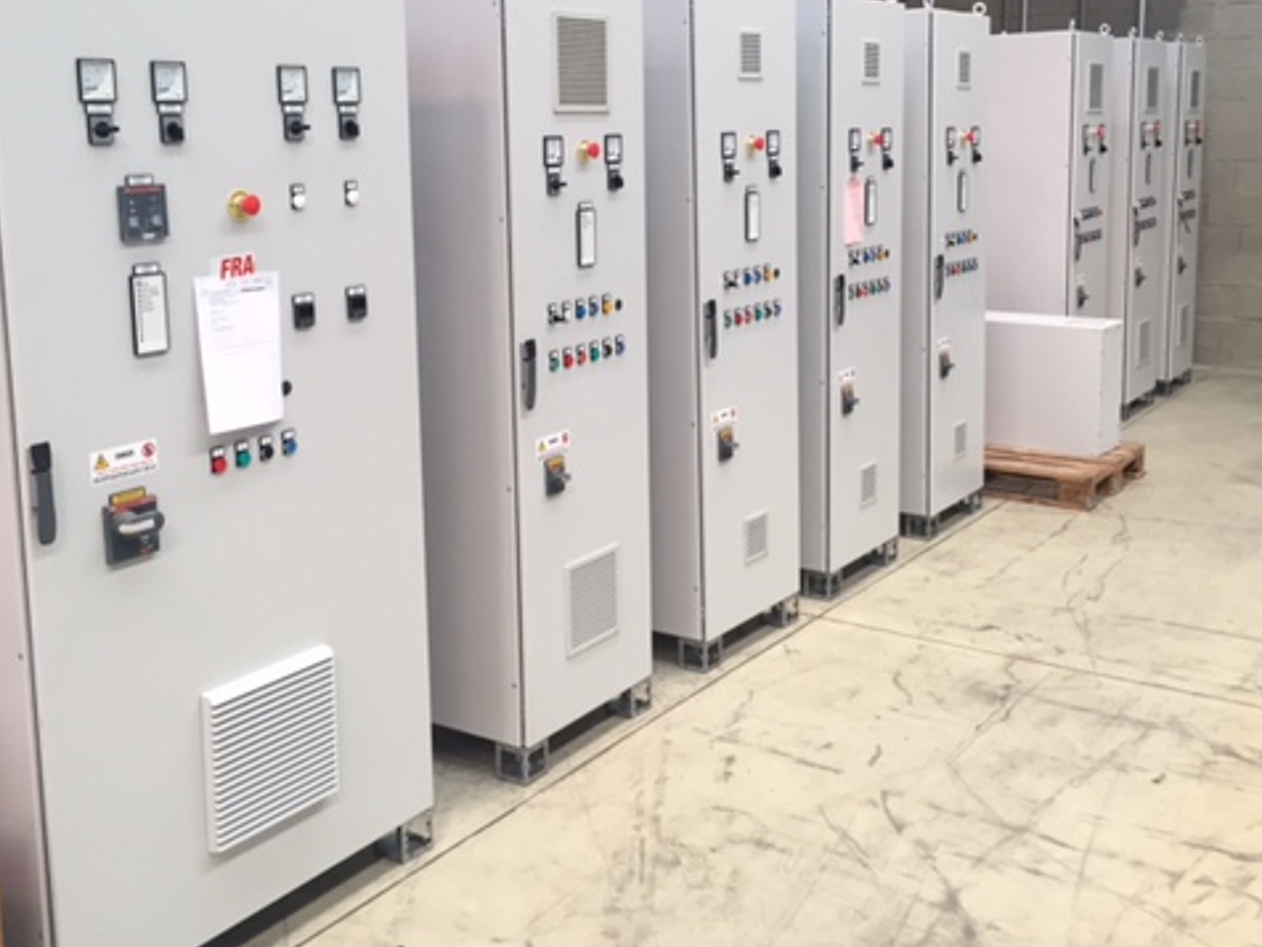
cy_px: 334
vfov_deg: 36.5
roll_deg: +0.9
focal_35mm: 39
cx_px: 604
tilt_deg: -9.1
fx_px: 1422
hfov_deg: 47.9
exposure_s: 1/33
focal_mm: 4.15
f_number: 2.2
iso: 40
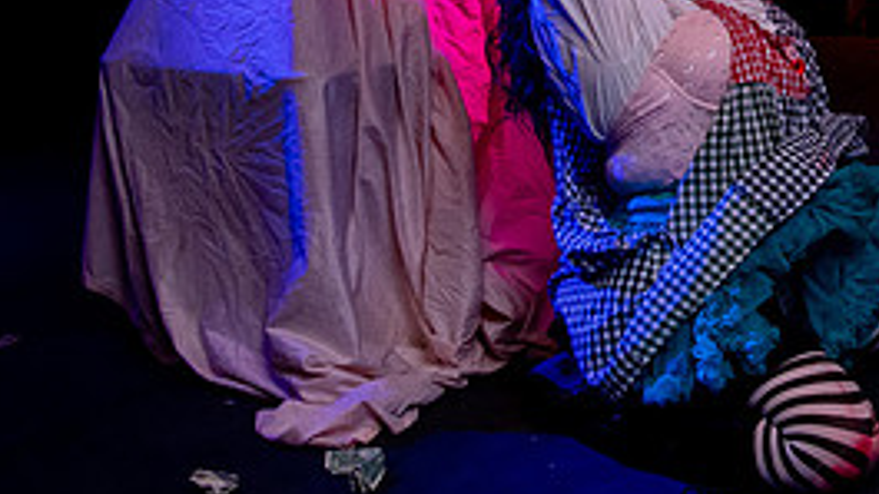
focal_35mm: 73
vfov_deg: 16.3
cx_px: 892
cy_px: 26
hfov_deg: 27.2
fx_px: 1701
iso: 5000
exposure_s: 1/80
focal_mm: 30
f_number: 4
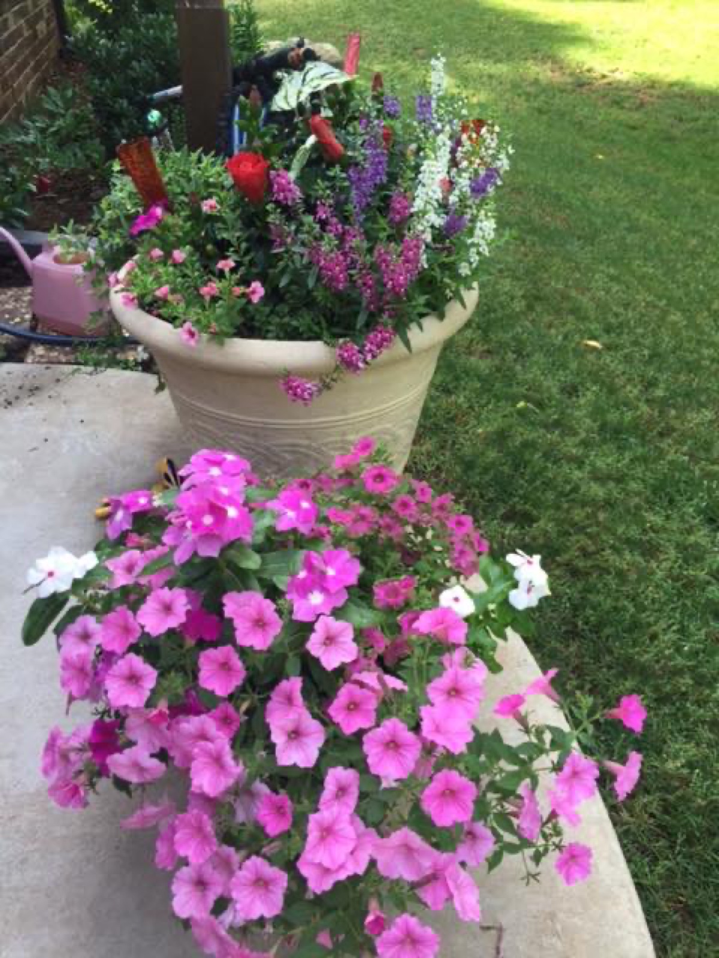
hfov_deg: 48.2
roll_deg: +0.3
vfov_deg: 61.7
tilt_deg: -33.8
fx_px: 803
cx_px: 360
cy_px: 479
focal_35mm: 29
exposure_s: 1/120
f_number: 2.2
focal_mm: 4.15
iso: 50
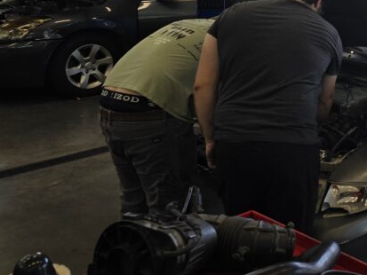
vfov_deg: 24.8
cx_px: 442
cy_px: 20
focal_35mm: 57
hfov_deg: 29.1
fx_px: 604
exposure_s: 1/180
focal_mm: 6.3
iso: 12
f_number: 1.7
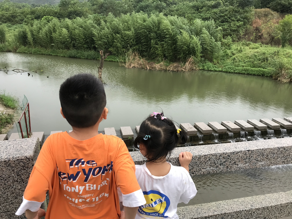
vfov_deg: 49.7
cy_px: 110
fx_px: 236
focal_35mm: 28
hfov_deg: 63.4
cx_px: 146
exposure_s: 1/124
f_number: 1.8
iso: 20
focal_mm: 3.99
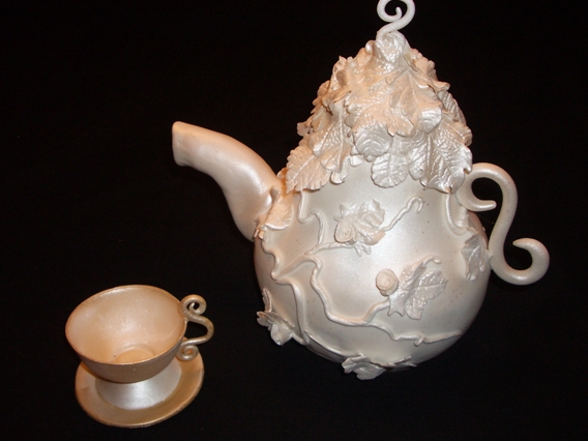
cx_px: 289
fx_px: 628
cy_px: 218
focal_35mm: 37
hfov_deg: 50.1
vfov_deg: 38.7
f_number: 2.6
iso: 200
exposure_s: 1/60
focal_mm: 5.8
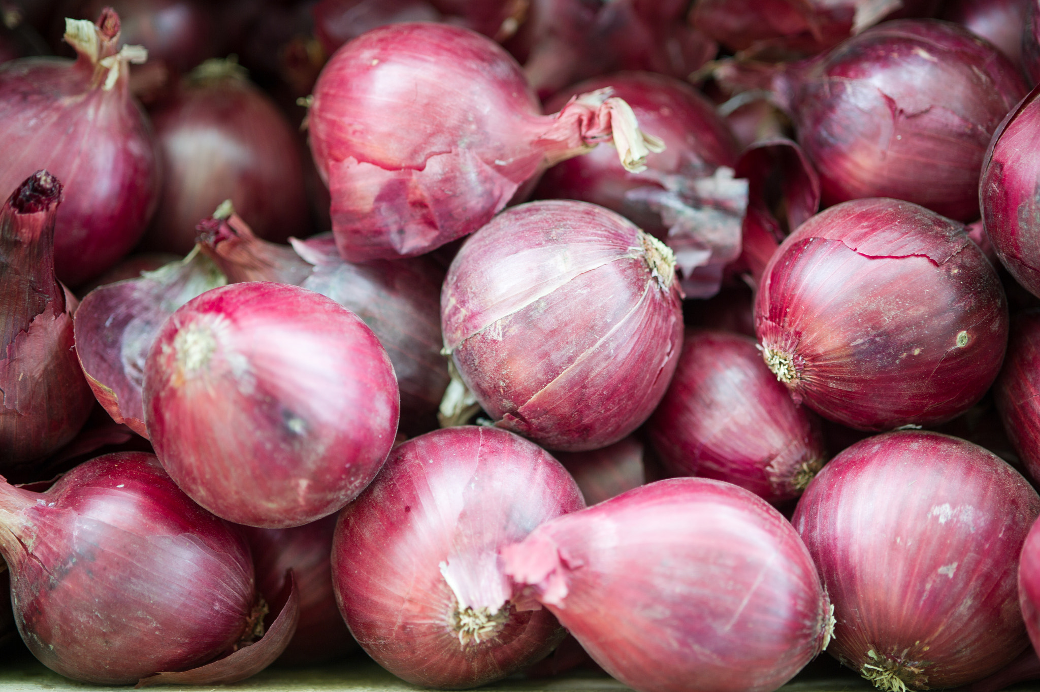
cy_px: 346
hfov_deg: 19.5
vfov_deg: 13.0
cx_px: 520
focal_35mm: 105
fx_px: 3032
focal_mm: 105
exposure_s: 1/100
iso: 200
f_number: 3.2
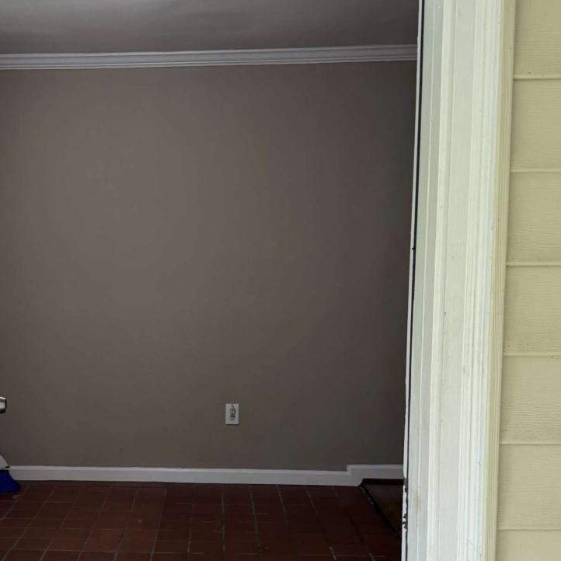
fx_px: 862
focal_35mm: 47
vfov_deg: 35.8
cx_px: 167
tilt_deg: -4.6
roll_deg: +0.7
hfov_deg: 35.5
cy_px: 364
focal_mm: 6.76
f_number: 1.78
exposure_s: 1/96
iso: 200
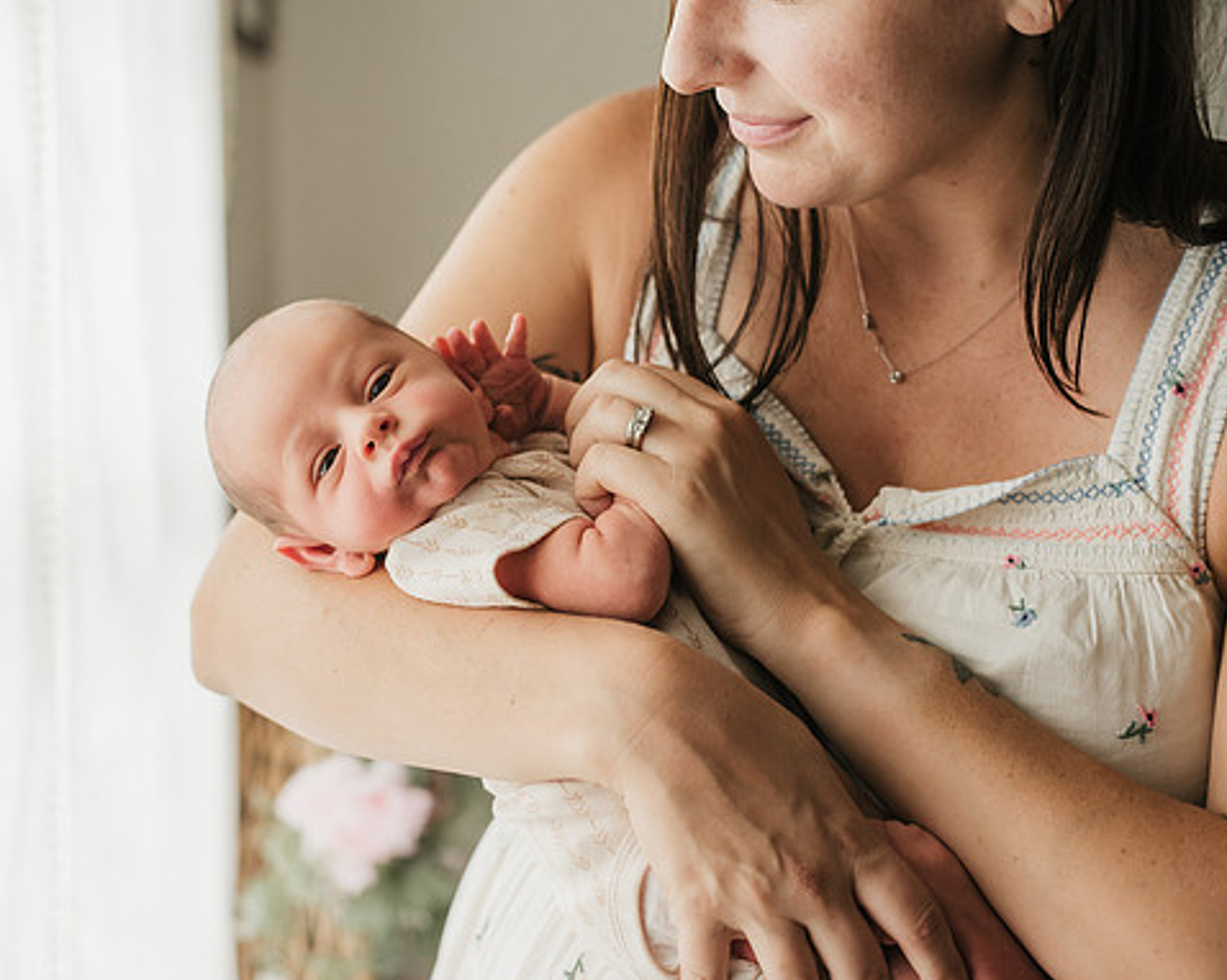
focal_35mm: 57
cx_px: 511
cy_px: 489
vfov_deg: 26.7
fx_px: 2069
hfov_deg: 33.0
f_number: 2.8
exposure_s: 1/800
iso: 1600
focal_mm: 50
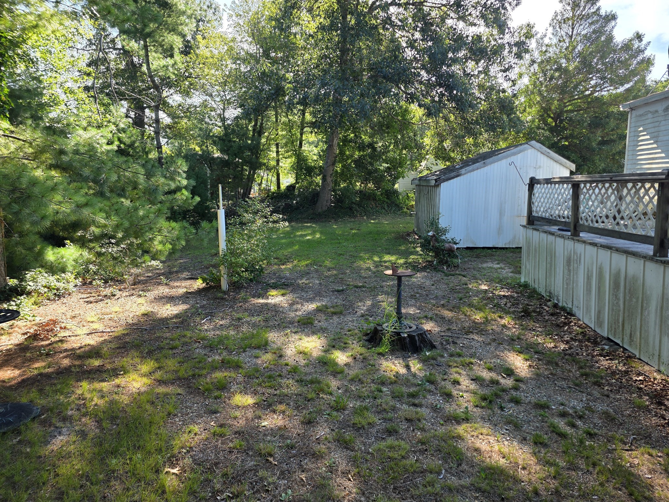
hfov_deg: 73.9
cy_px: 251
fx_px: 445
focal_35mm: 23
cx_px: 334
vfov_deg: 58.9
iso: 40
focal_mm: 6.3
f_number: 1.7
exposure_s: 1/359
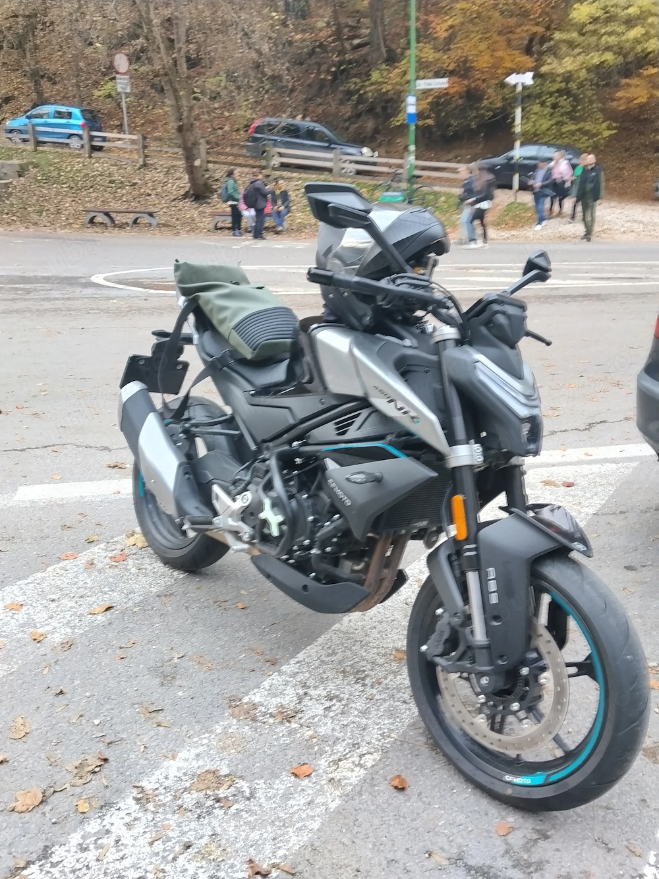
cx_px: 330
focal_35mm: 29
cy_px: 440
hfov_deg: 48.2
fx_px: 736
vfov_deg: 61.7
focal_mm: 4.22
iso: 80
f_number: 1.8
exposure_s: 1/33.3
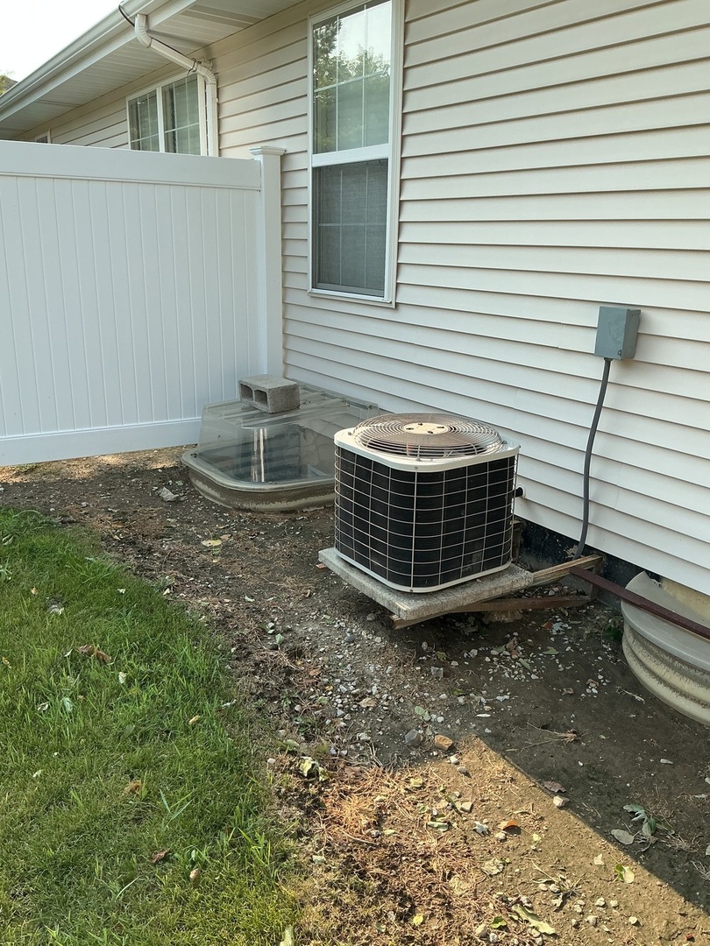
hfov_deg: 48.2
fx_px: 793
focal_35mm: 29
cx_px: 355
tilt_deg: -16.4
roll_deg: +0.2
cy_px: 473
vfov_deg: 61.7
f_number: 1.8
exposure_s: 1/650
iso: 25
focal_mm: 3
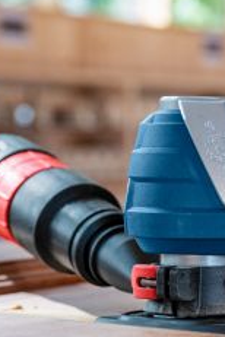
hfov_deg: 8.8
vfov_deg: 14.1
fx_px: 1361
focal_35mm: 145
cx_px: 478
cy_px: 151
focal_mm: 33.5
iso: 400
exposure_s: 1/100
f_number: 4
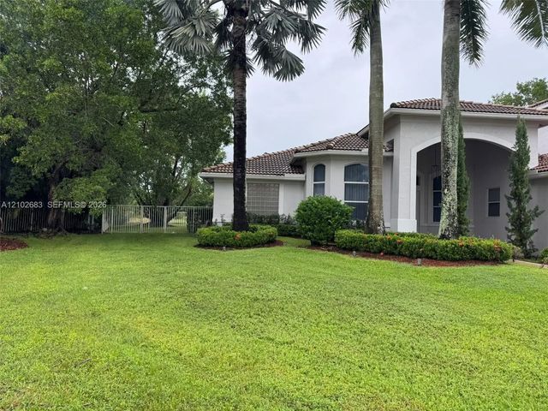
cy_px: 206
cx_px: 274
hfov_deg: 71.6
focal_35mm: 24
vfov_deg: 56.8
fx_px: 380
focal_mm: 6.76
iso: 80
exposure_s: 1/558
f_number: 1.78
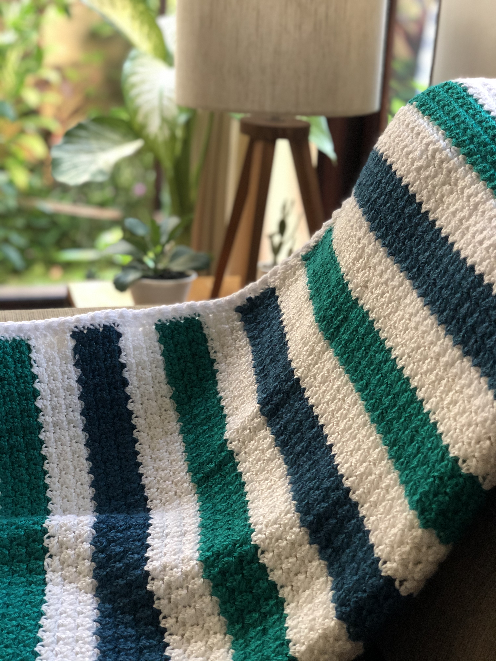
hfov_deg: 28.0
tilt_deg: -19.4
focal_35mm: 52
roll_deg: -3.2
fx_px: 993
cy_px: 330
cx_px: 248
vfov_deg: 36.8
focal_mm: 6
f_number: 2.4
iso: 160
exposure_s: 1/26
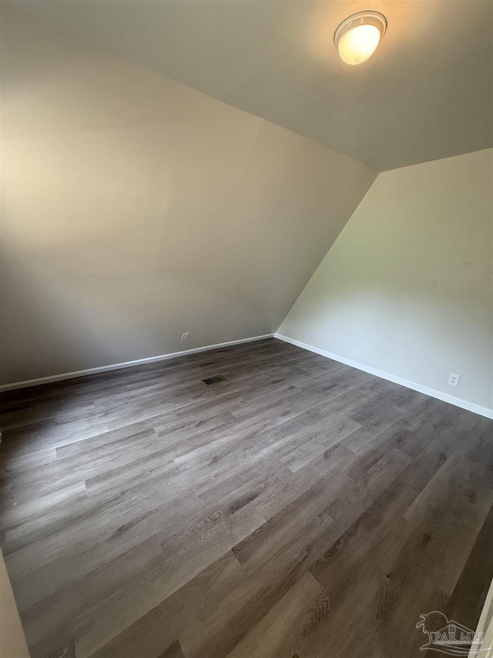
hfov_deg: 85.7
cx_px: 246
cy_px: 329
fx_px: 266
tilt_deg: -14.6
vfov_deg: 102.1
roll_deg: -3.1
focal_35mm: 14
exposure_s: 1/120
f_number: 2.2
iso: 320
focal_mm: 2.22
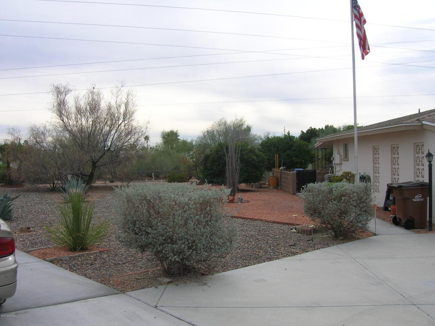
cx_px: 218
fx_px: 427
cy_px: 163
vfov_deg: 41.7
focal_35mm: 34
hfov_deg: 54.0
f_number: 4.9
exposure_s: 1/420
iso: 50
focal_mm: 5.7
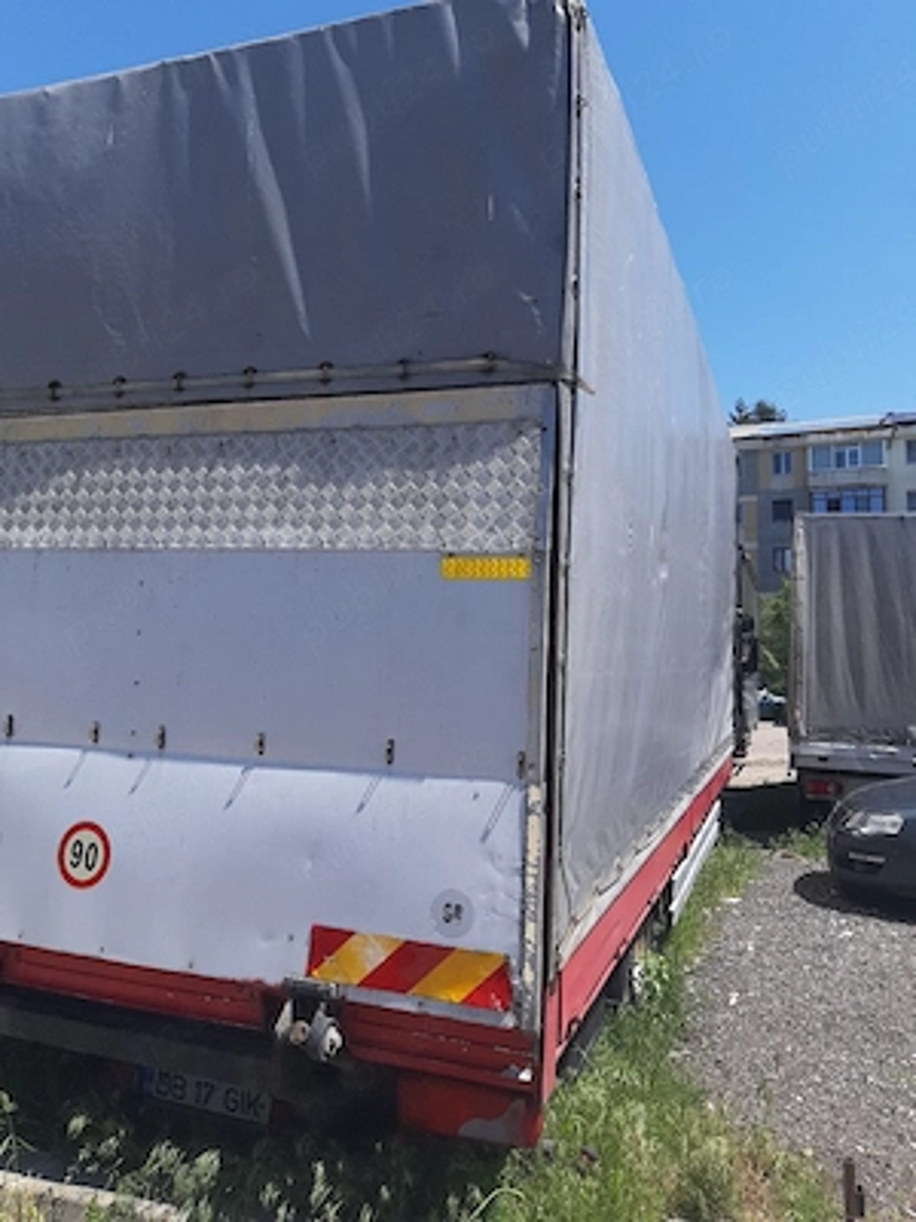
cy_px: 611
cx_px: 458
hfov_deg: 51.4
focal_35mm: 27
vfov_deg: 65.3
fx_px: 953
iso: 40
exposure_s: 1/3333
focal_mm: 3.93
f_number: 1.7
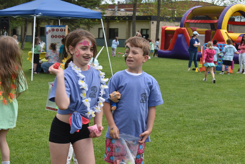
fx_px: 561
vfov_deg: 16.6
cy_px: 82
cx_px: 122
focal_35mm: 82
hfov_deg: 24.6
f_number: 11
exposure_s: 1/160
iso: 100
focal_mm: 55
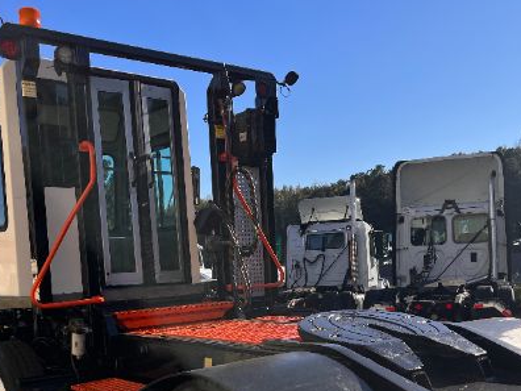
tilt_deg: -4.2
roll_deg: +3.9
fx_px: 632
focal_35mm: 42
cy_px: 304
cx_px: 254
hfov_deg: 44.8
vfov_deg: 33.5
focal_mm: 5.1
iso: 50
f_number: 1.6
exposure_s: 1/4651
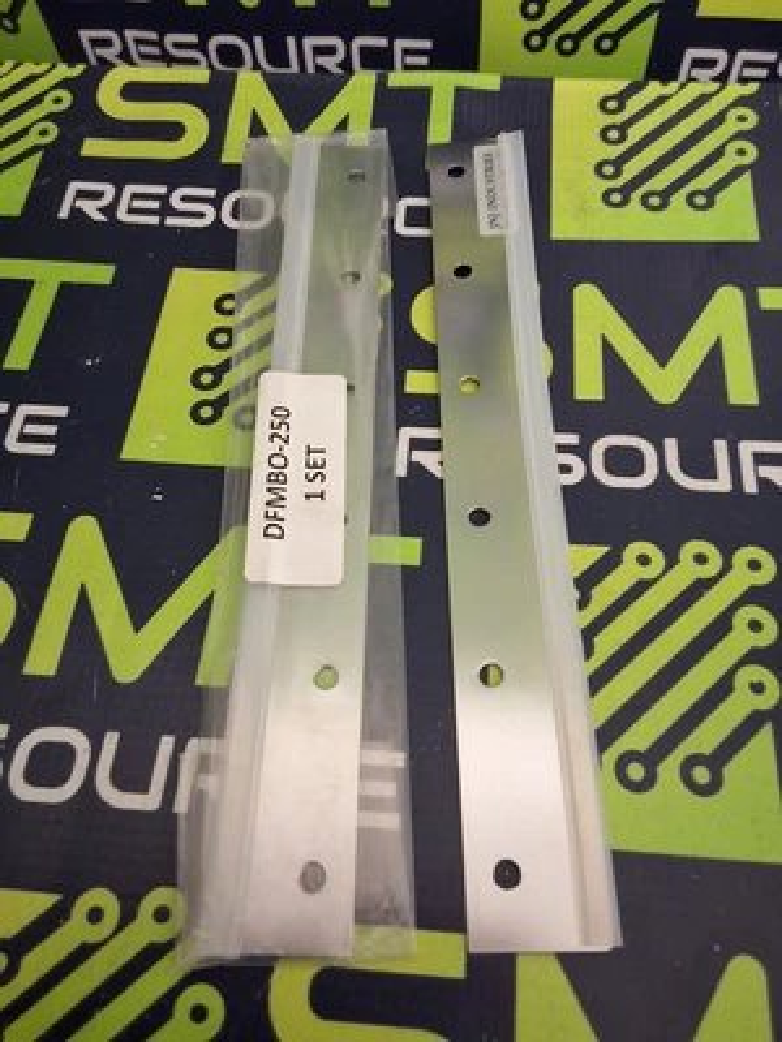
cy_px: 521
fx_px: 843
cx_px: 391
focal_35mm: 28
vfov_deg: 63.4
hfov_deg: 49.7
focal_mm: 2.91
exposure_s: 1/24
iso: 250
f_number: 1.9
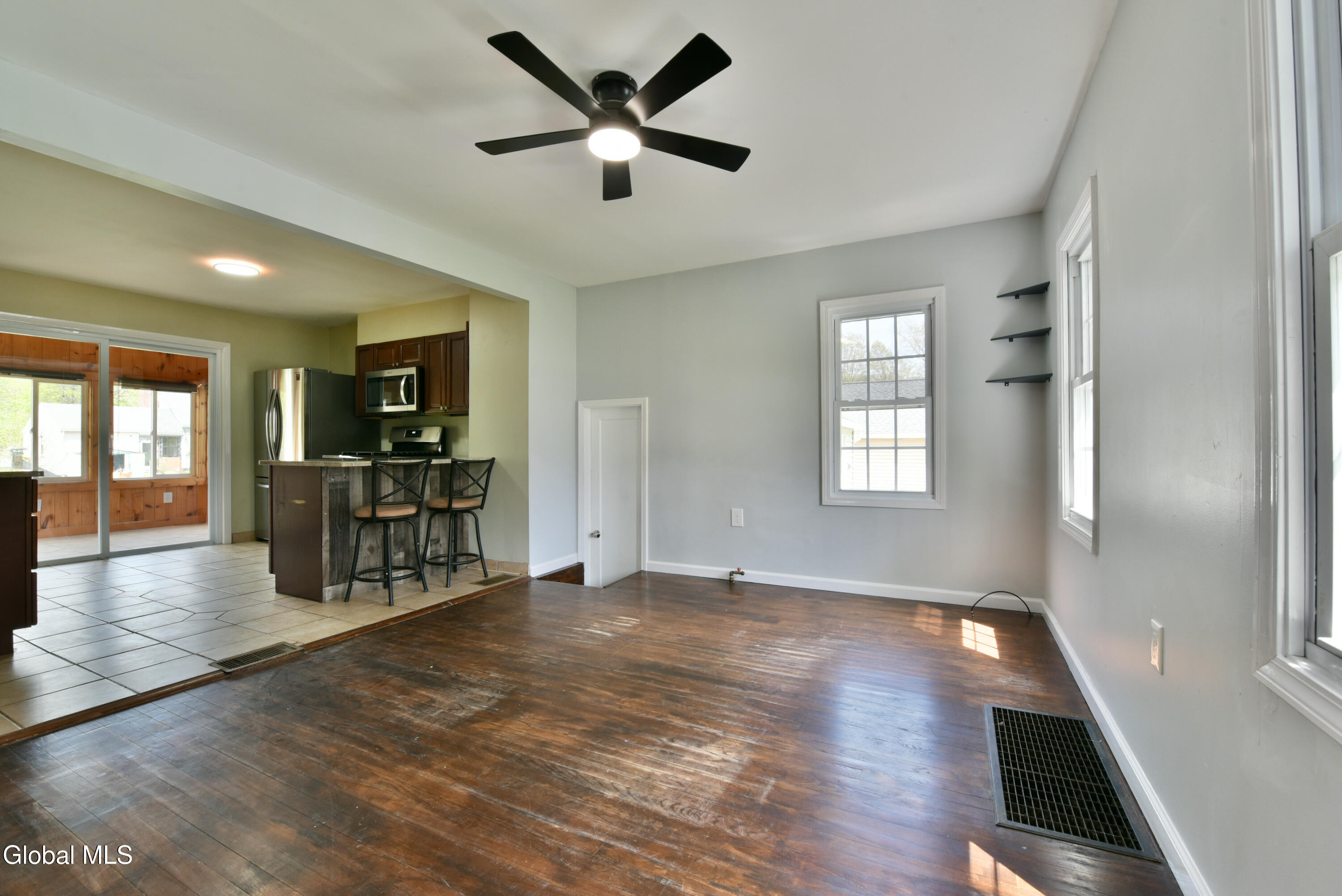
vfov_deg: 81.3
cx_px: 671
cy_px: 448
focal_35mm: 14
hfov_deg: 104.2
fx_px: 522
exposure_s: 1/30
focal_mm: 14
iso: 800
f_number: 11
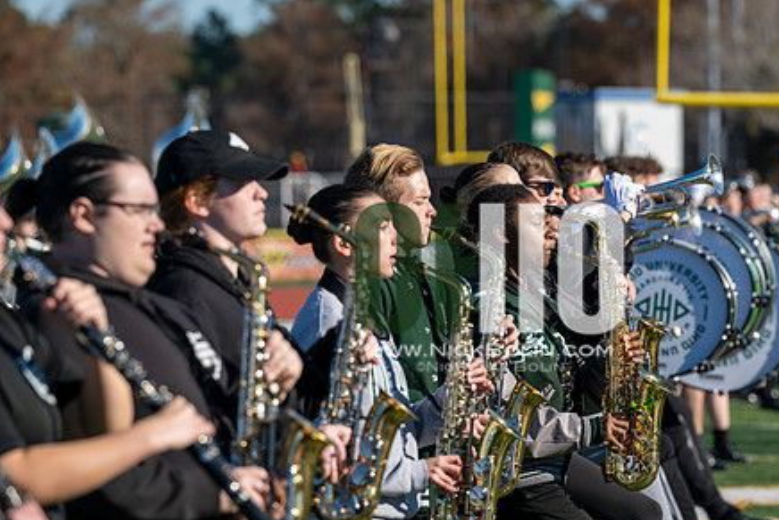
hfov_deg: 7.7
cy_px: 287
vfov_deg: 5.2
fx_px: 5758
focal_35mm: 266
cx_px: 490
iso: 250
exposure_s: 1/2000
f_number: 5
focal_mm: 200
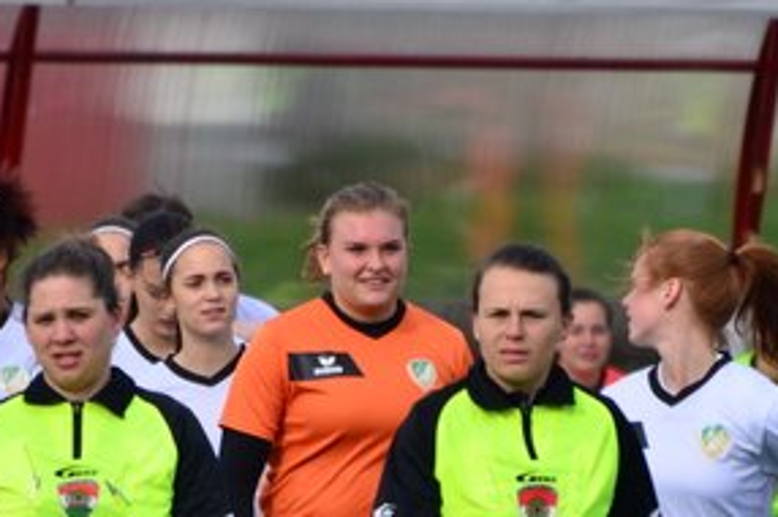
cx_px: 267
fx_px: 27155
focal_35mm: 1258
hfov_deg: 1.6
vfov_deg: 1.1
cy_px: 541
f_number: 5.6
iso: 200
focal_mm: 300
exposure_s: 1/640
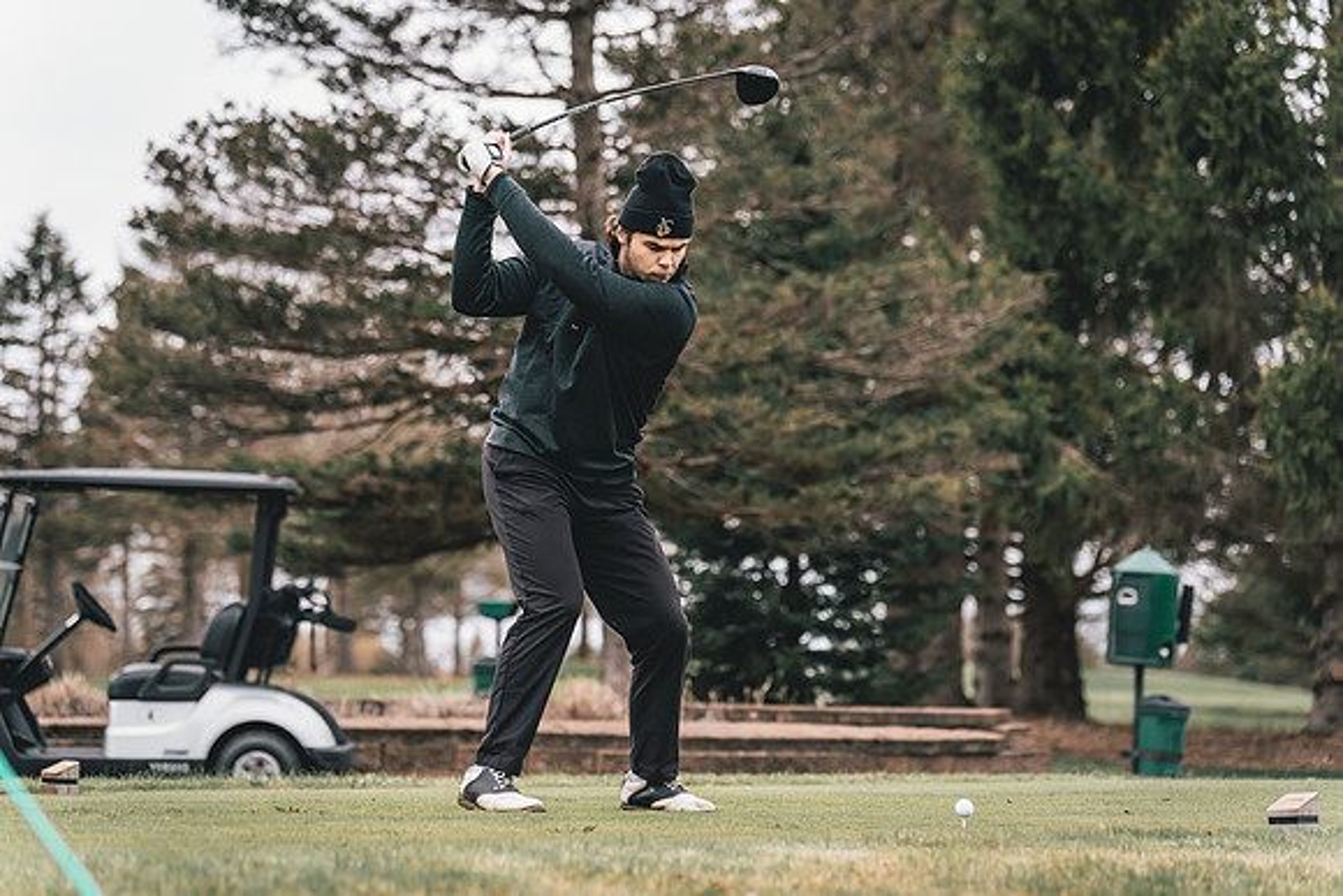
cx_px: 672
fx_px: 3866
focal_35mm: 104
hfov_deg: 19.7
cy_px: 448
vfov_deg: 13.2
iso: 640
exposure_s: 1/4000
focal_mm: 98
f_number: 2.8
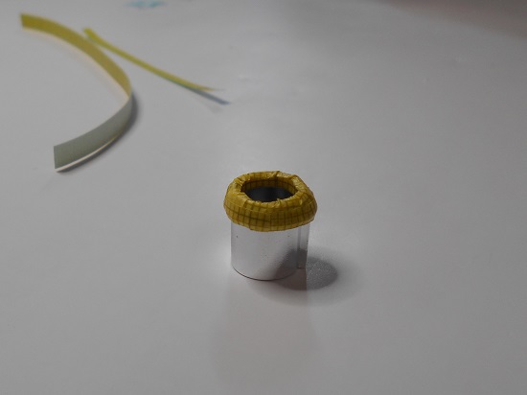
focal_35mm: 30
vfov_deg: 46.8
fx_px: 457
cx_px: 264
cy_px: 198
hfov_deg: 60.0
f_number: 3.4
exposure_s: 1/160
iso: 80
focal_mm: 5.1
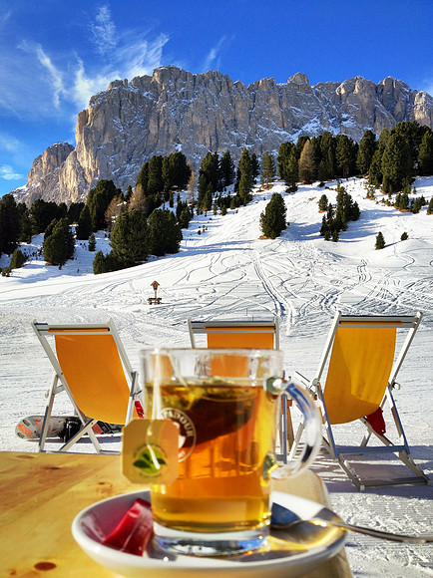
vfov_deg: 52.7
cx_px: 216
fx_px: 585
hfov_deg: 40.6
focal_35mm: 35
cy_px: 289
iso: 50
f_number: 2.4
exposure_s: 1/3690
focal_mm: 4.28
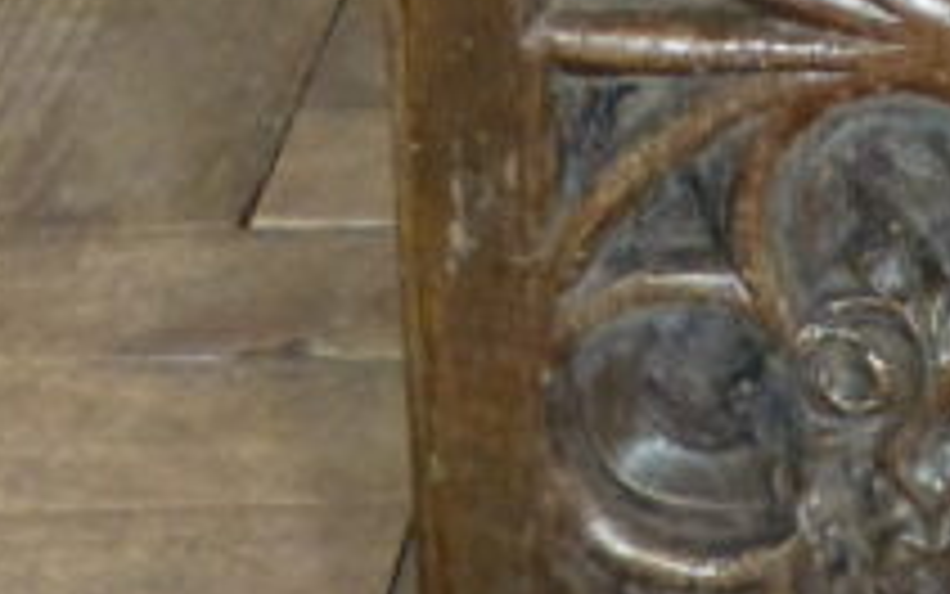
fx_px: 3988
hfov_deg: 13.1
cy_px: -1044
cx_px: 1265
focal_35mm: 154
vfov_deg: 7.7
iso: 400
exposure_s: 1/6
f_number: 3.6
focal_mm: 5.4
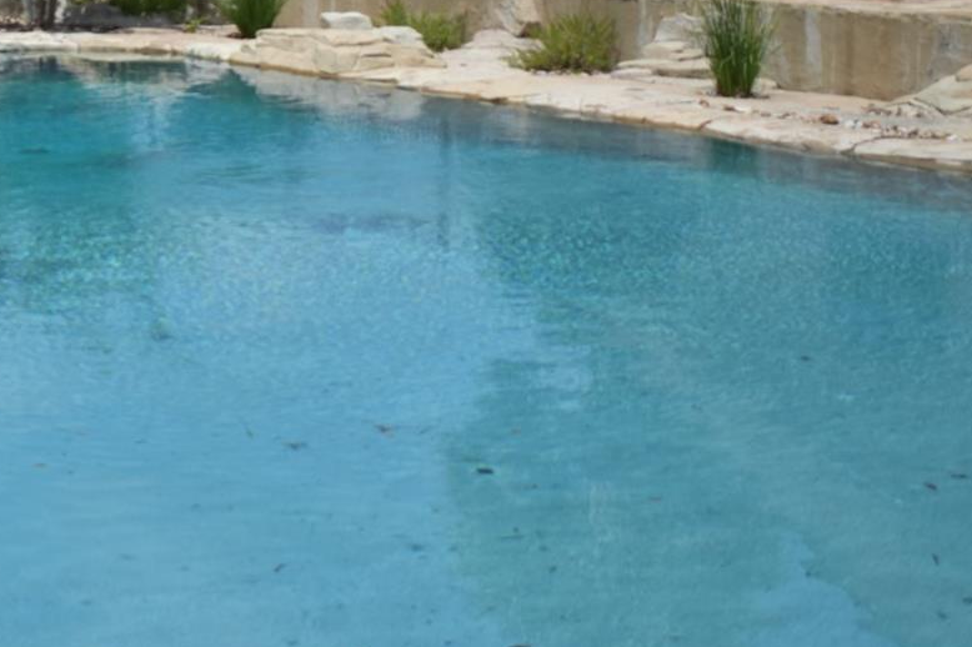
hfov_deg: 25.0
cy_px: 17
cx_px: 121
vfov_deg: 16.9
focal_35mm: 79
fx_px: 2132
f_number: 3.8
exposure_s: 1/4000
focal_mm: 20
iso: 200
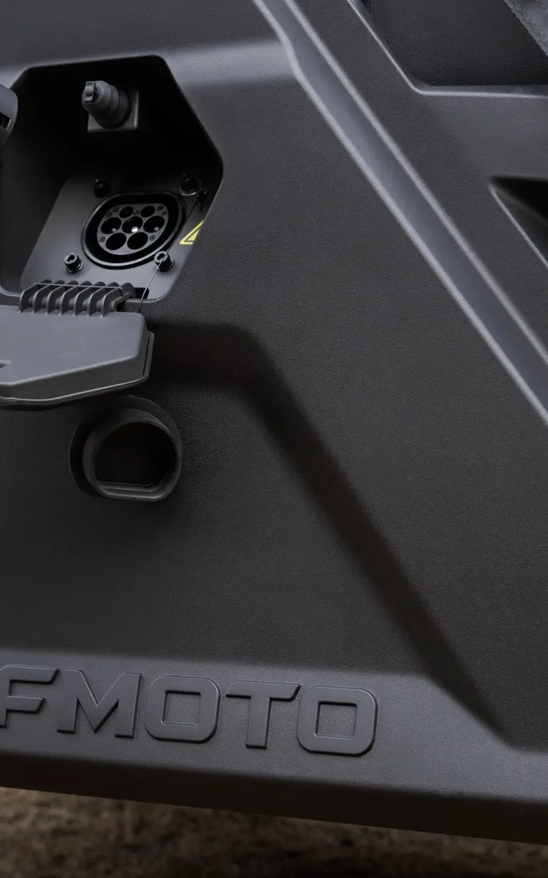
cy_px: 441
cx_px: 135
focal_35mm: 82
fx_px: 1964
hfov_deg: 15.8
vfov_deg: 25.2
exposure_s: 1/160
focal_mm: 53.1
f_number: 5.6
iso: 320
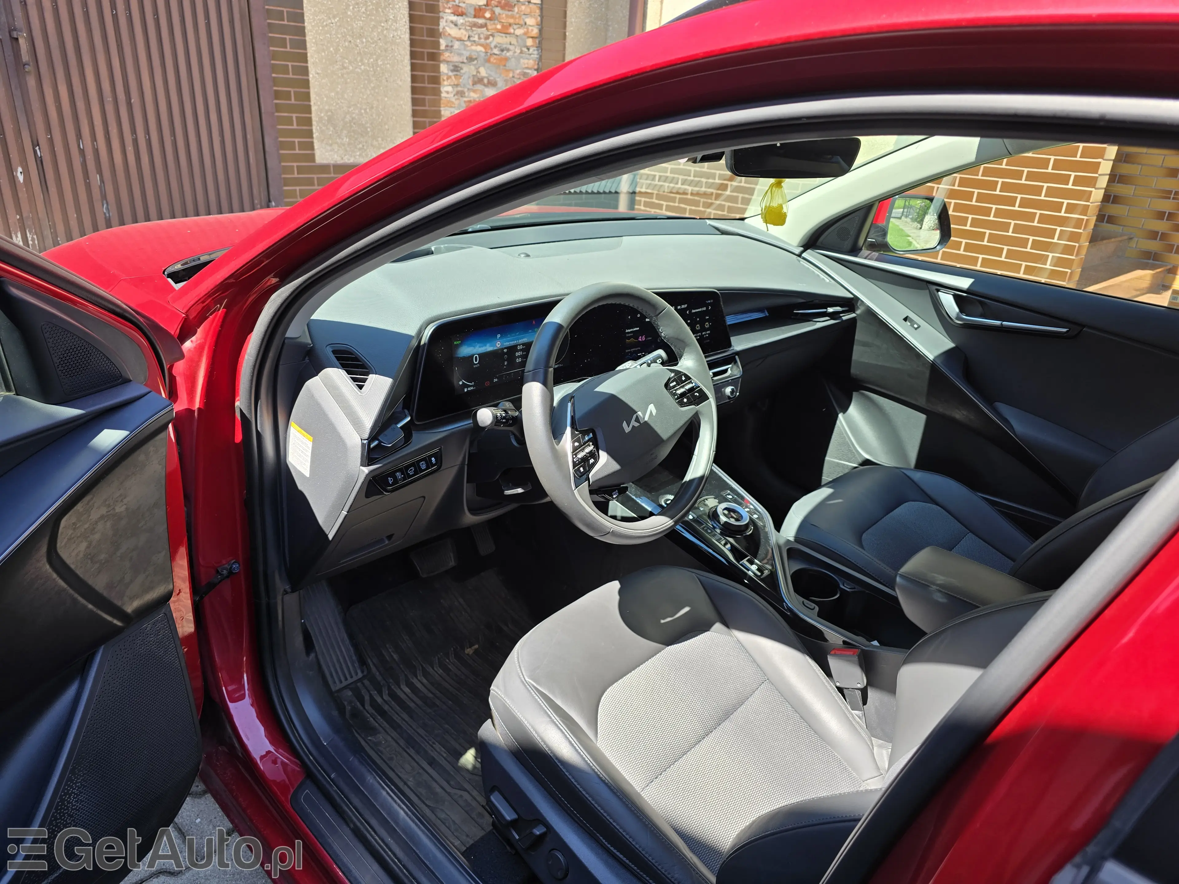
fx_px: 783
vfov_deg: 58.9
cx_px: 590
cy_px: 442
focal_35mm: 23
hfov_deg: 73.9
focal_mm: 6.3
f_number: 1.7
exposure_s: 1/180
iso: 16
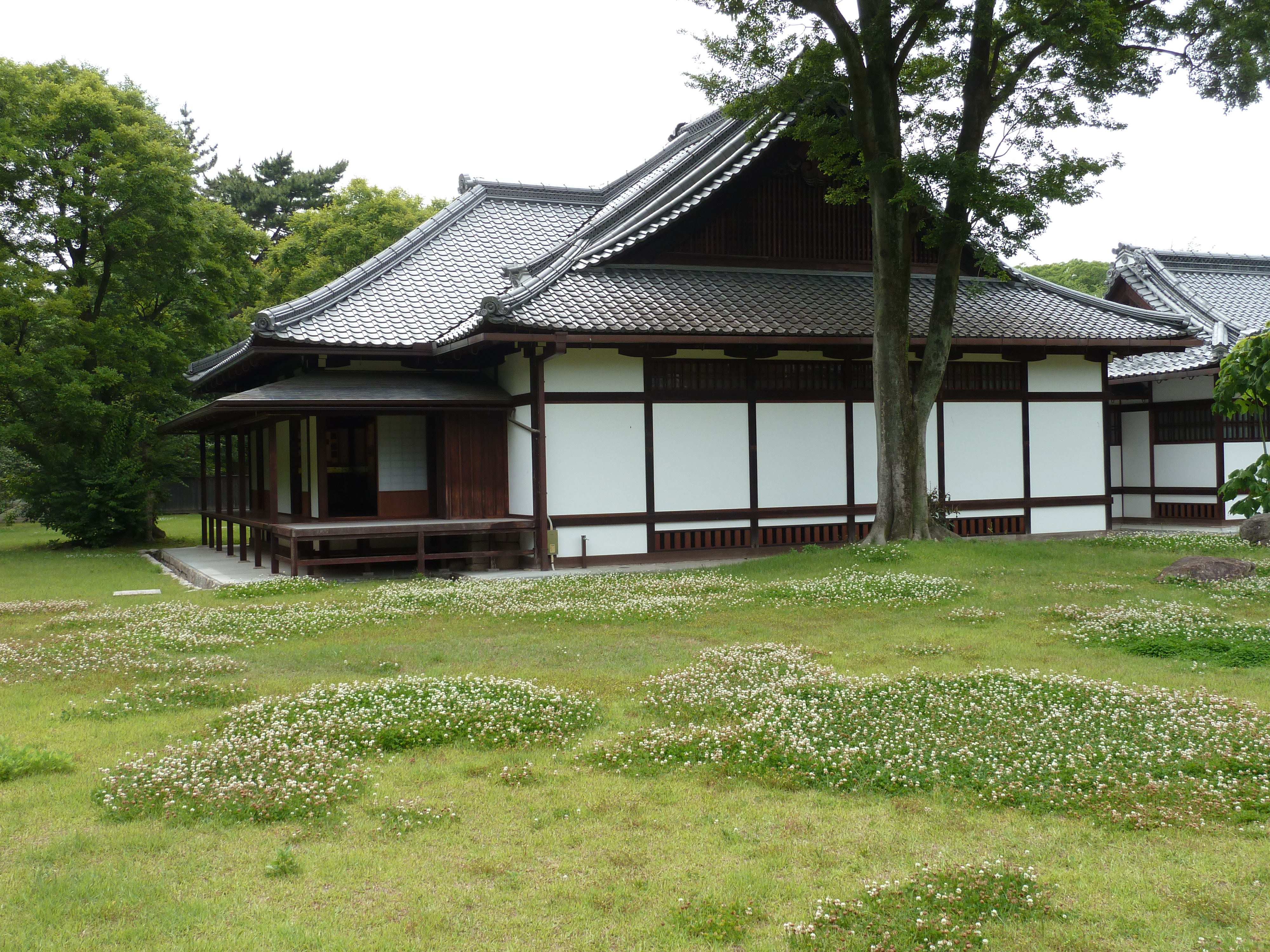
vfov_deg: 38.7
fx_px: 1357
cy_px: 476
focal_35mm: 37
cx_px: 635
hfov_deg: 50.1
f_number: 4
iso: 80
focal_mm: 6.1
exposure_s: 1/200
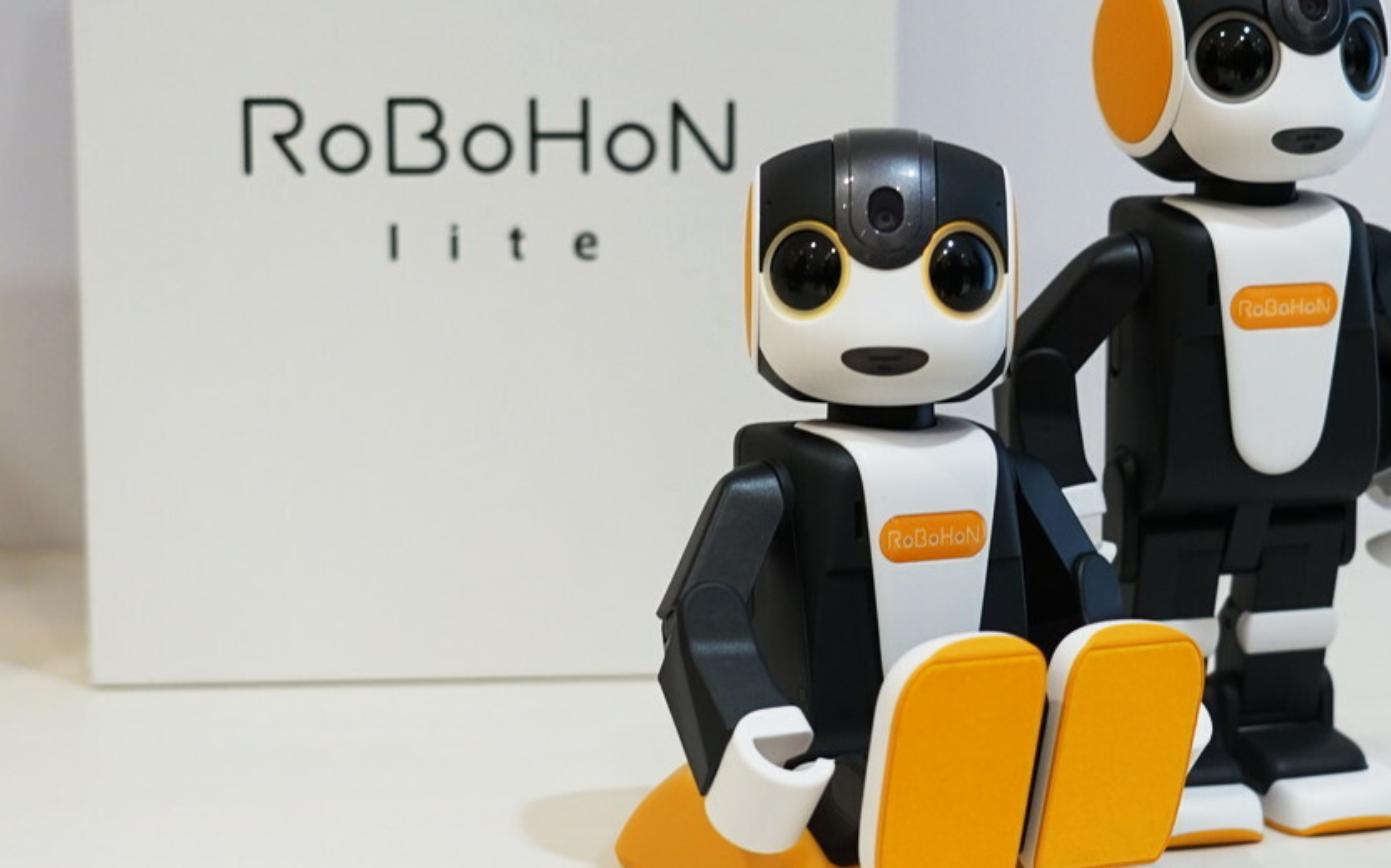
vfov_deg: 13.9
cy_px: 494
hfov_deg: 22.1
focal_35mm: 94
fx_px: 3562
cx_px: 787
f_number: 4
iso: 400
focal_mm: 43
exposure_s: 1/80
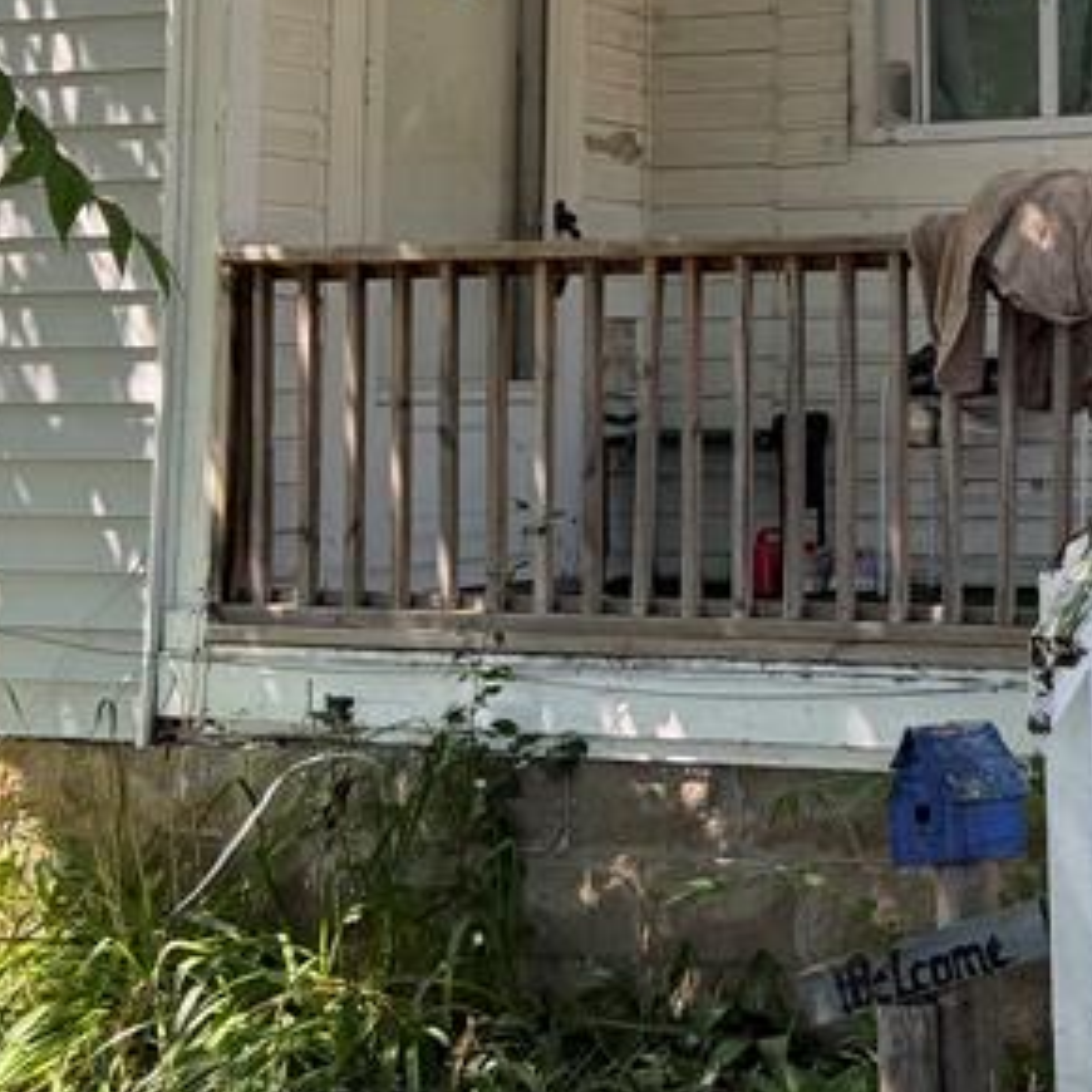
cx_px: 1239
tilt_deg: +4.0
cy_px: 196
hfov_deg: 21.7
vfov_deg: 22.7
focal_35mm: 75
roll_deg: -0.1
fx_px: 2677
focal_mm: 6.76
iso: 100
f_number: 1.78
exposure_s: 1/521
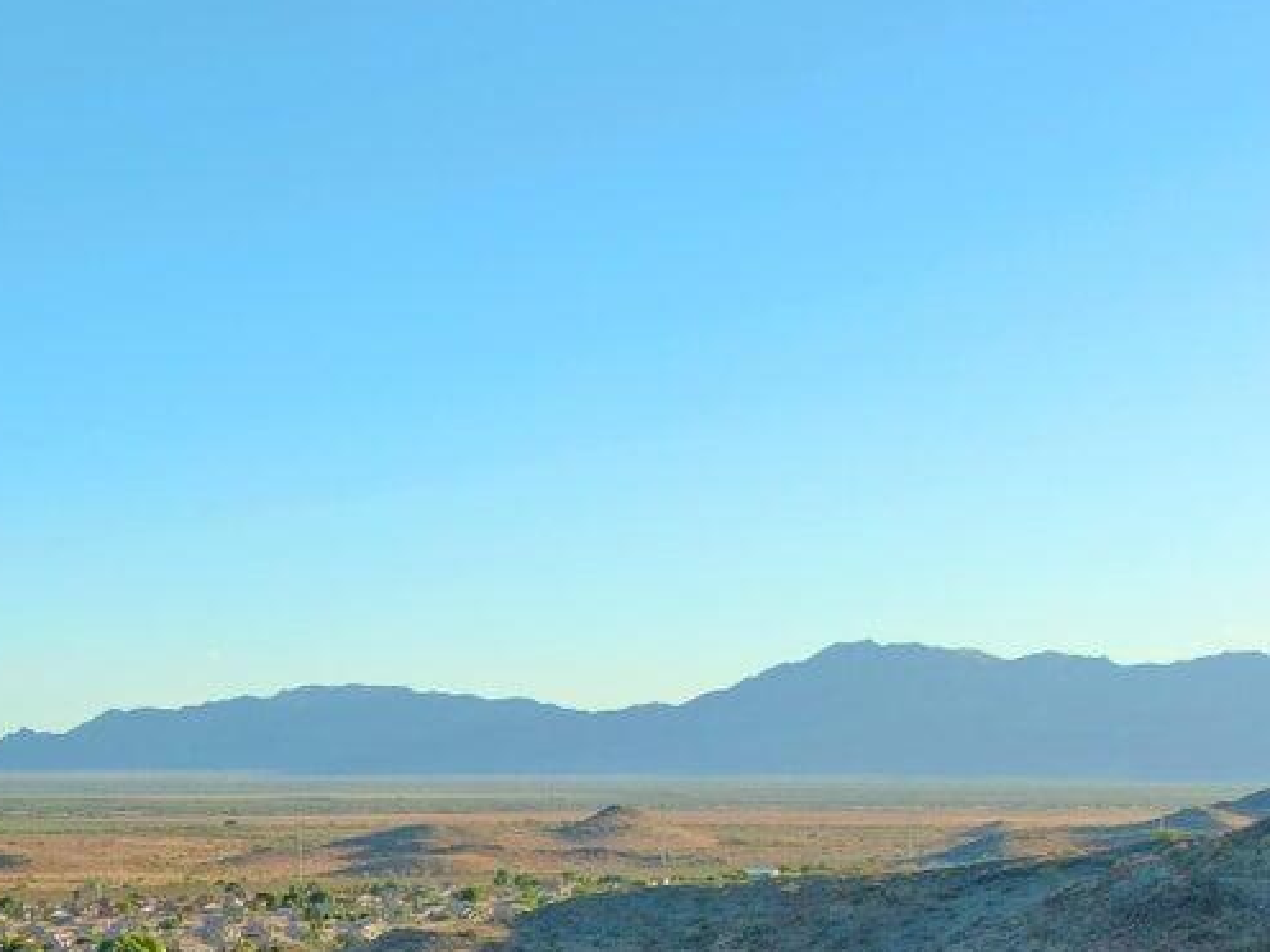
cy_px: 1213
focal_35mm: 66
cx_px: 70
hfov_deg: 28.0
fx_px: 2421
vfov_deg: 20.5
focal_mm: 4.39
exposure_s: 1/60
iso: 100
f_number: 2.8
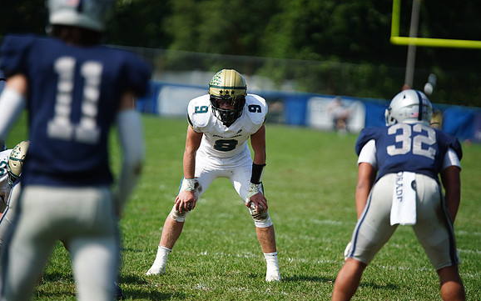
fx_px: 4024
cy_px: 147
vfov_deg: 4.3
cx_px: 240
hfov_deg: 6.8
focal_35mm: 307
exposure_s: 1/5000
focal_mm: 300
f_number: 2.8
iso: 400
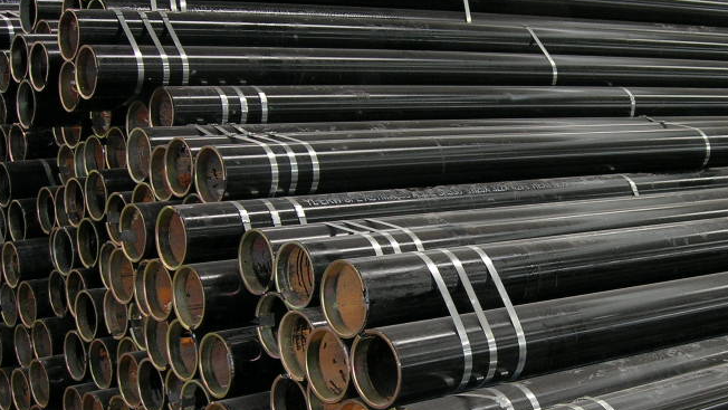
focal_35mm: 65
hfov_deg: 31.9
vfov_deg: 18.5
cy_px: 280
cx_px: 530
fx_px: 1255
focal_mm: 7.8
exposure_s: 1/60.1
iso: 88
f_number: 2.8
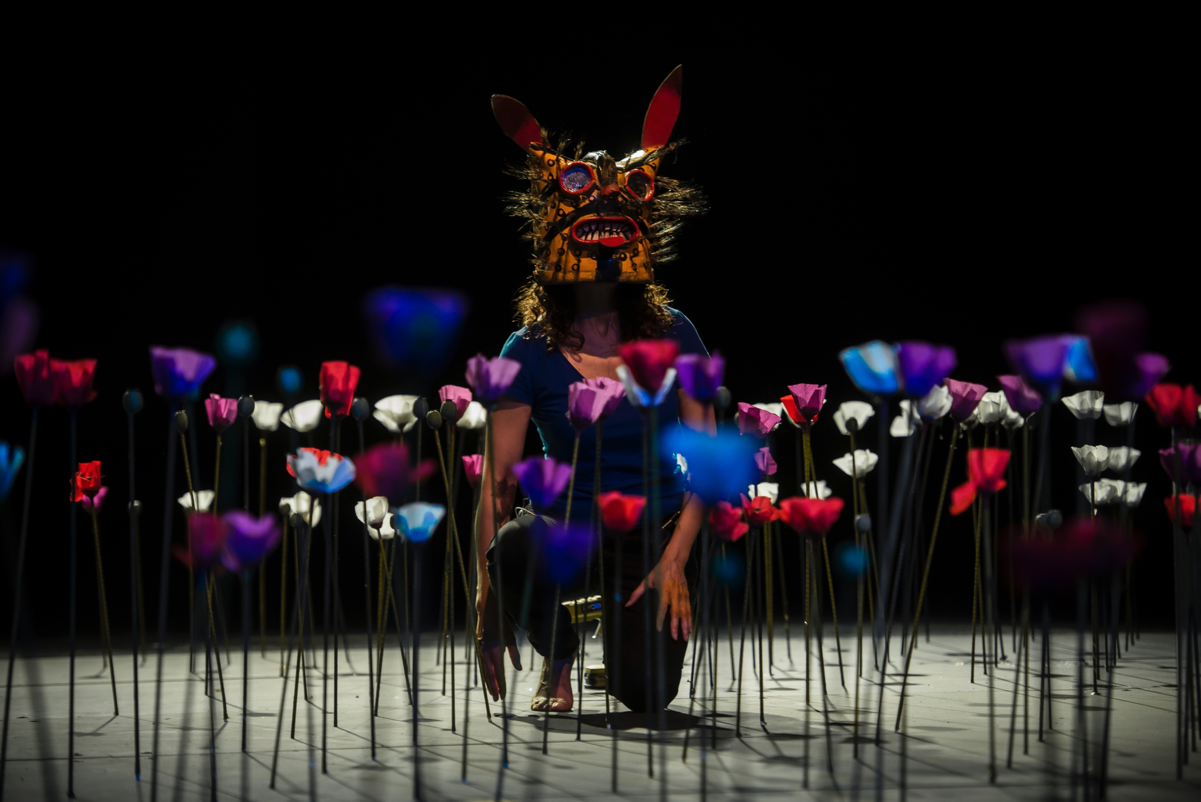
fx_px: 4171
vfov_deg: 11.0
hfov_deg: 16.4
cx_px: 600
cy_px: 401
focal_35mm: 125
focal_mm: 125
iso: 1600
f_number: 2.8
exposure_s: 1/60
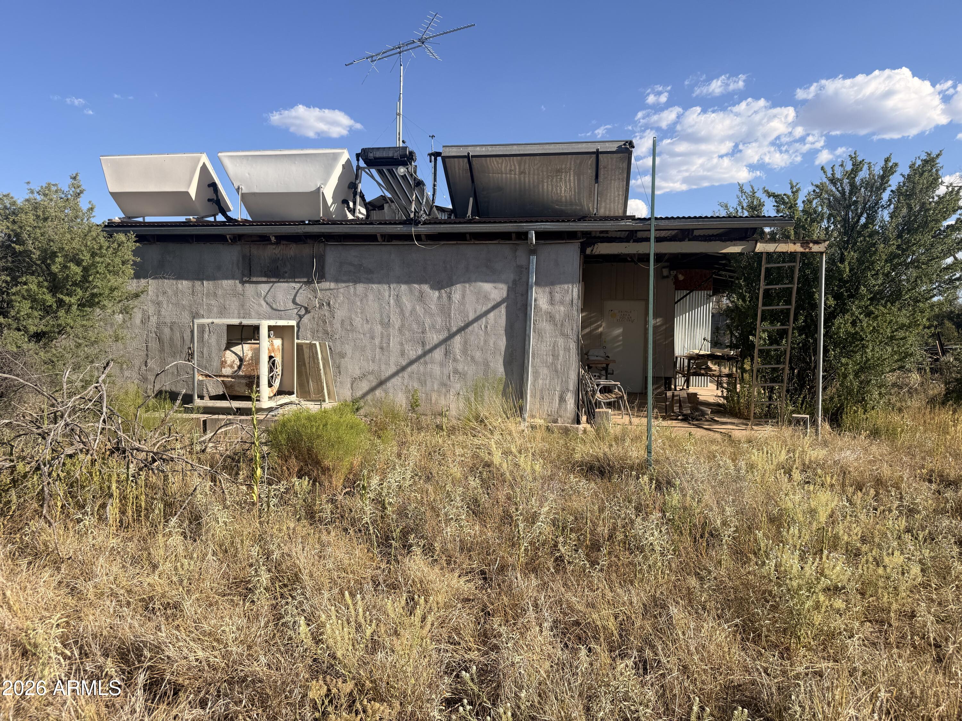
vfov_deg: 56.8
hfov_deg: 71.6
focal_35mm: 24
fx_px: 667
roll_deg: -0.6
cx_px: 481
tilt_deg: -3.3
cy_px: 360
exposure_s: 1/3759
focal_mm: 6.76
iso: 80
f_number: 1.78
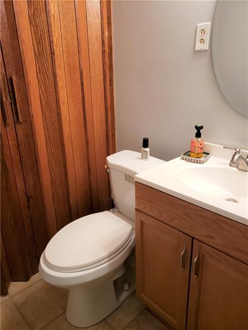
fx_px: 248
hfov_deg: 53.1
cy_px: 165
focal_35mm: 26
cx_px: 124
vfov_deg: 67.3
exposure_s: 1/60
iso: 100
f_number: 1.5
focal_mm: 4.3
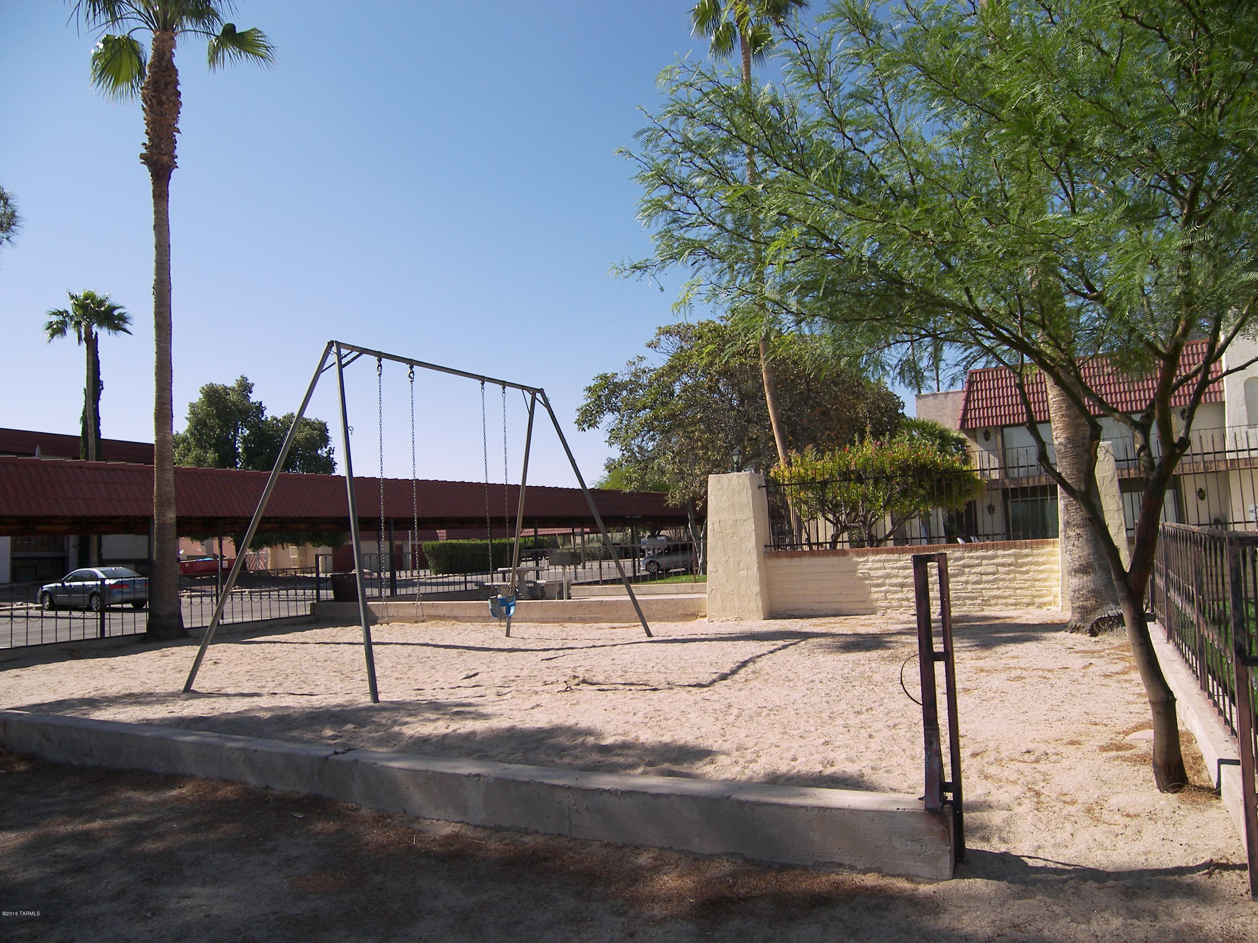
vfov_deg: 56.8
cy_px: 472
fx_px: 872
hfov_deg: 71.6
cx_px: 629
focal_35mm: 24
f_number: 2.8
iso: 50
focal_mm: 5
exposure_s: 1/1000
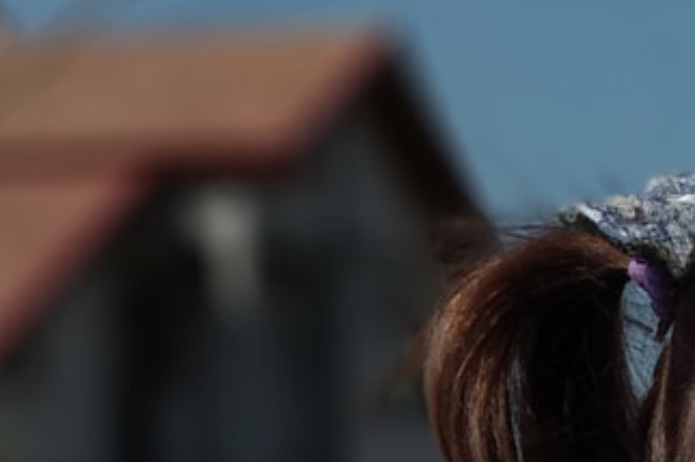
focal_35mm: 269
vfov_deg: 4.9
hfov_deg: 7.5
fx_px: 5188
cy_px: 1222
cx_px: 1146
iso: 100
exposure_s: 1/1379
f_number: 2.6
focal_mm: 5.99
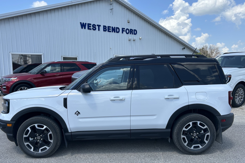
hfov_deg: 60.2
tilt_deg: -7.9
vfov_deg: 42.2
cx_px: 115
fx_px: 211
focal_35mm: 31
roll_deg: +1.8
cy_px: 95
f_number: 1.5
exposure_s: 1/2994
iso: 50
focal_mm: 5.7
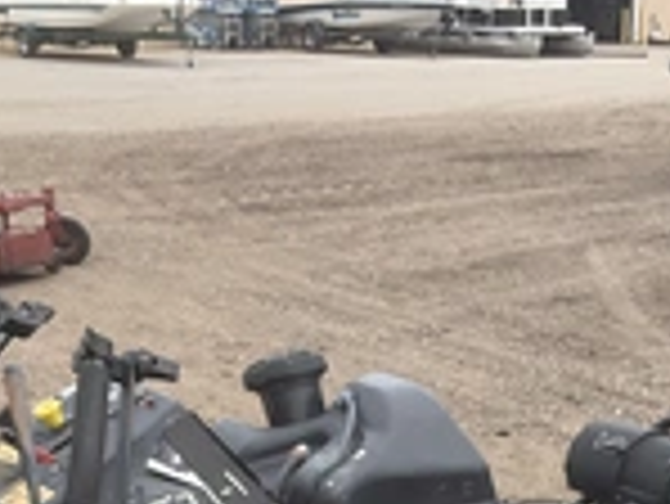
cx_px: 522
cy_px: 644
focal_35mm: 78
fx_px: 1511
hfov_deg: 24.7
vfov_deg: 17.8
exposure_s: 1/691
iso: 25
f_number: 1.8
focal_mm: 3
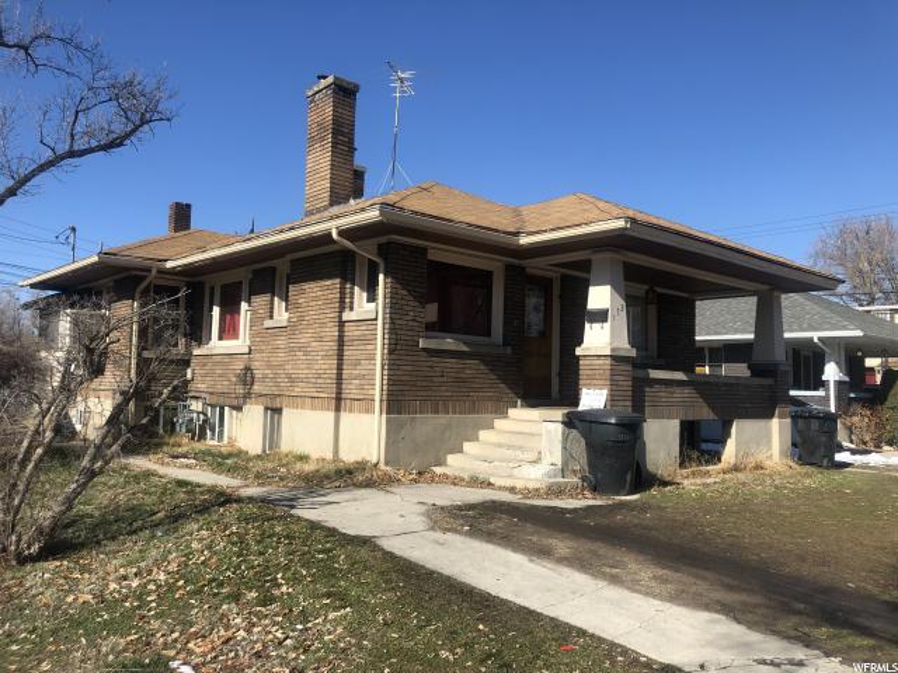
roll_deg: -3.3
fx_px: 726
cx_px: 449
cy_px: 336
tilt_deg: +3.2
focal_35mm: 28
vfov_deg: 49.7
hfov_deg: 63.4
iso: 20
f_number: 1.8
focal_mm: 3.99
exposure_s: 1/1845
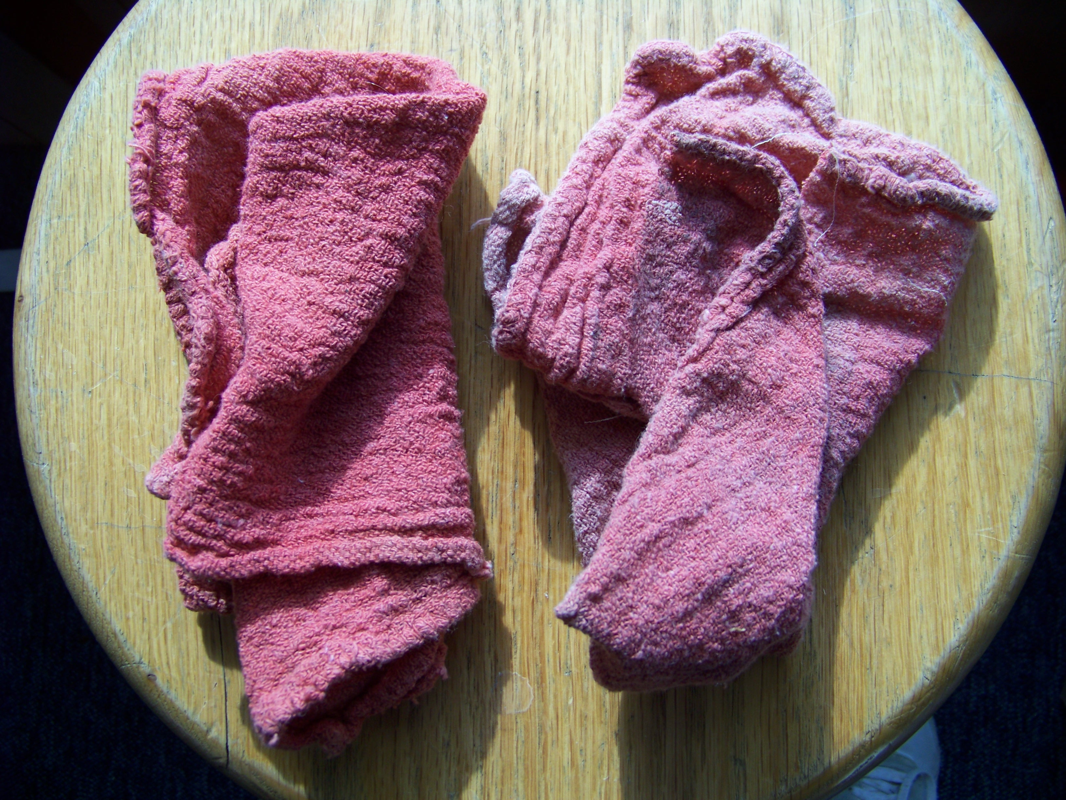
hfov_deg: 51.4
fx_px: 1109
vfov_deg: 39.7
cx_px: 533
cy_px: 400
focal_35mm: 36
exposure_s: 1/250
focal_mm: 5.85
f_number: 2.8
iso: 66
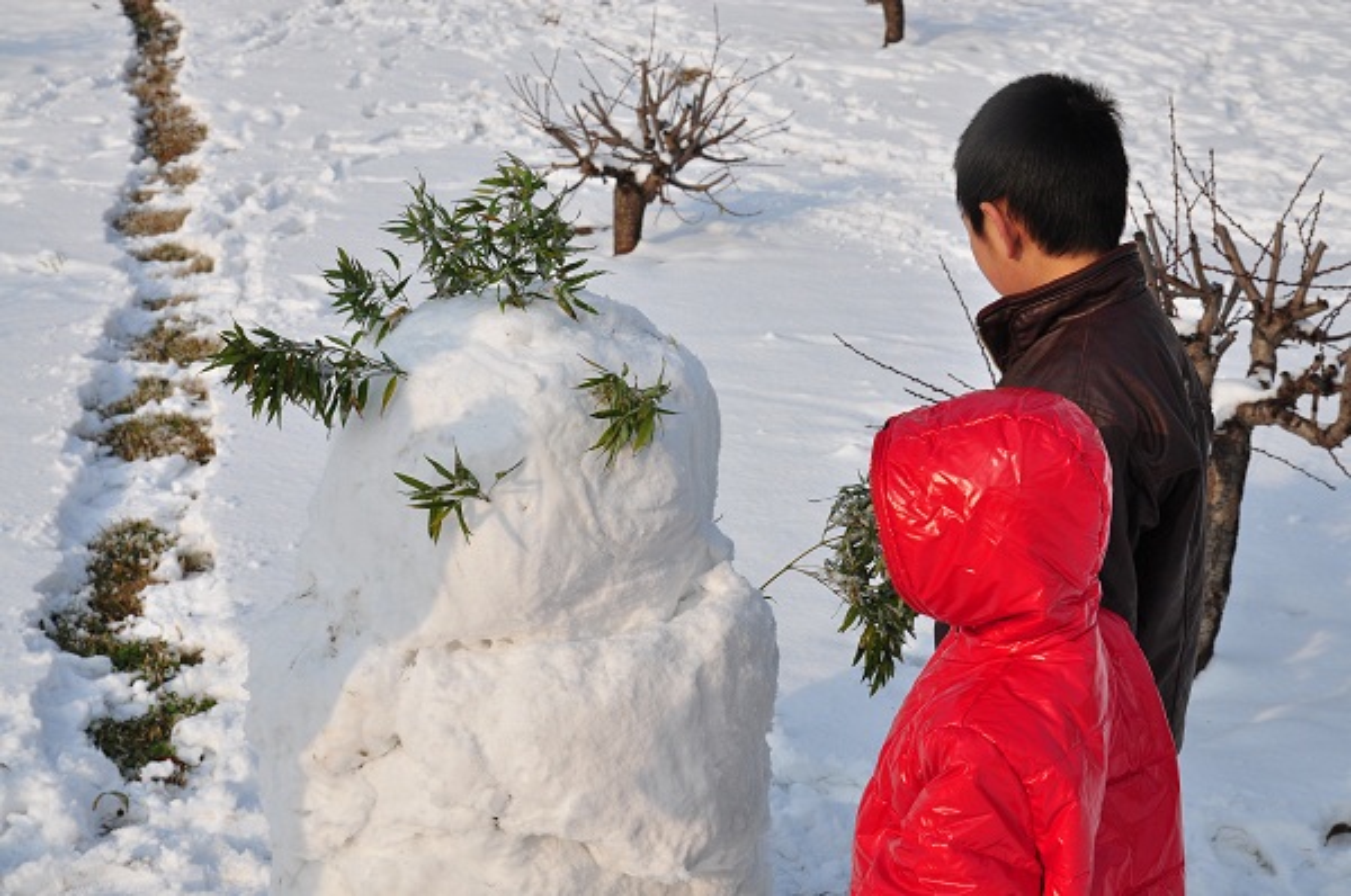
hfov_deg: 35.1
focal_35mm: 57
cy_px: 448
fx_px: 2136
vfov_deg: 23.7
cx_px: 676
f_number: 8
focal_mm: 38
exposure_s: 1/500
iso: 200
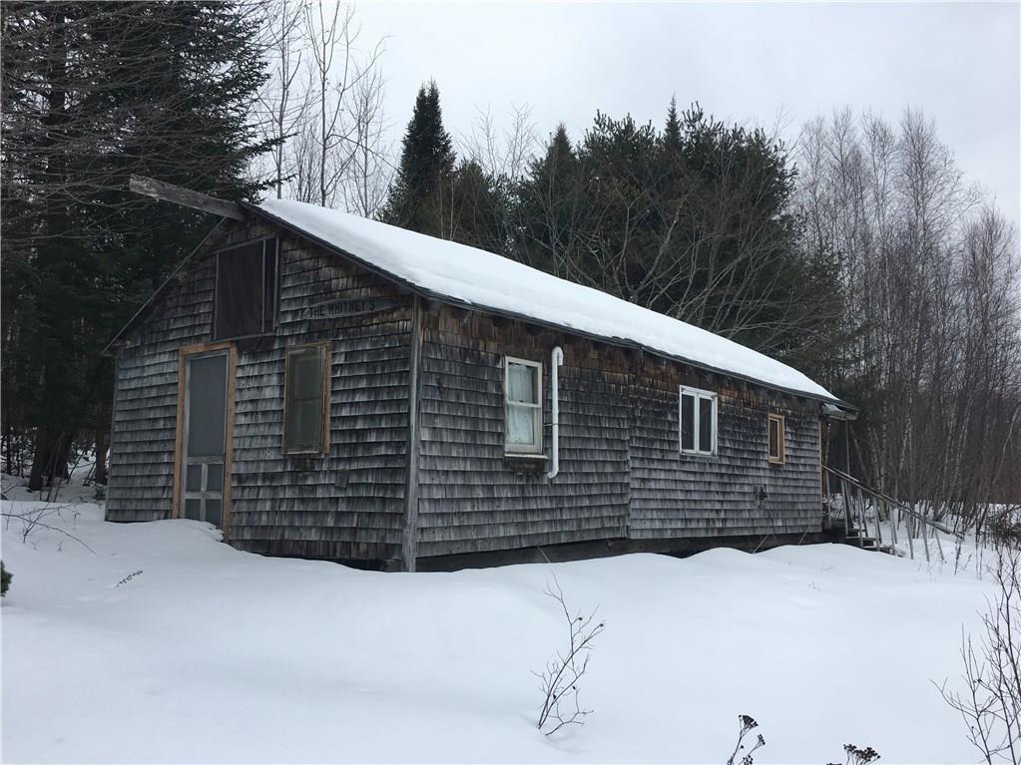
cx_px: 510
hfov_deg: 61.7
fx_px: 855
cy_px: 382
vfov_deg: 48.2
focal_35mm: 29
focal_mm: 4.15
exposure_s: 1/466
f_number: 2.2
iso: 25
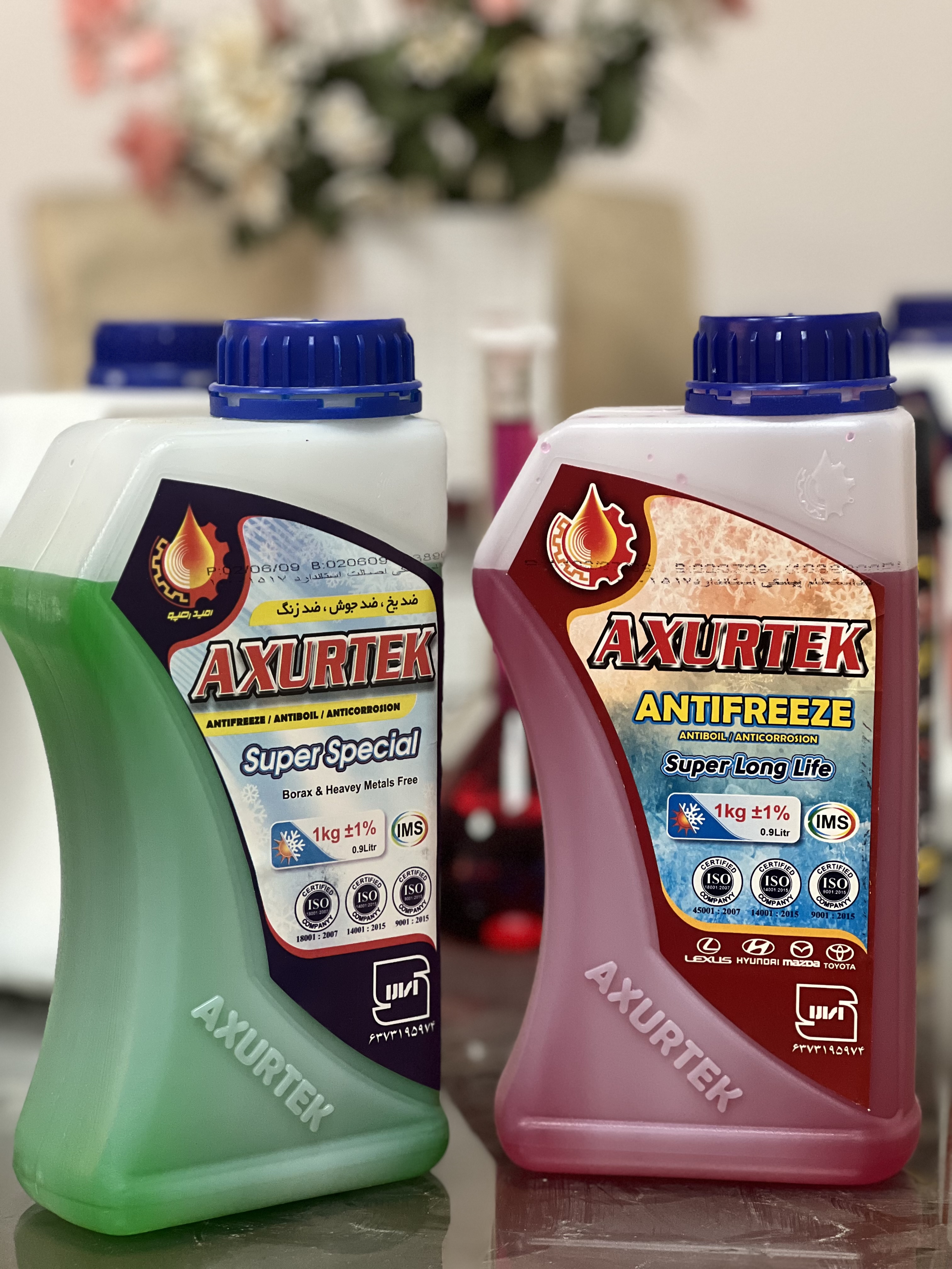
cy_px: 634
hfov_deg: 19.1
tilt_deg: -4.9
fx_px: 2824
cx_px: 476
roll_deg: +0.3
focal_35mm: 77
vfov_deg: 25.3
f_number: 2.8
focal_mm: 9
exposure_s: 1/33
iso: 200
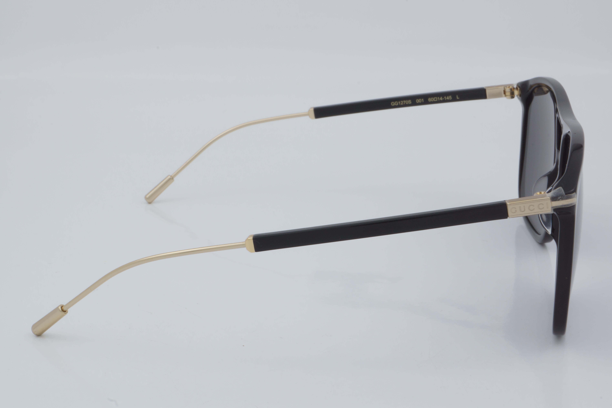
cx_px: 306
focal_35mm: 75
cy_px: 204
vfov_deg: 18.2
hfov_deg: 27.0
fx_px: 1275
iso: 100
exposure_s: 1/4
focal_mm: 50
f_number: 32
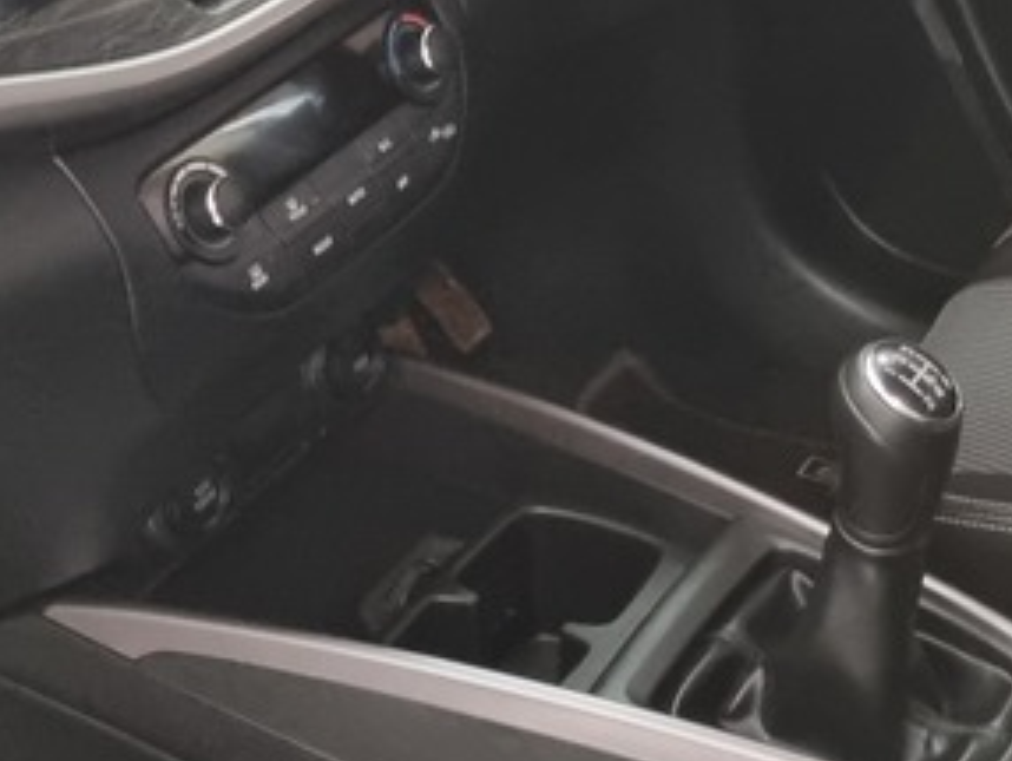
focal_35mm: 93
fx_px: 2721
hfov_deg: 20.7
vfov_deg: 15.9
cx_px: 892
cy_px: 389
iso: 800
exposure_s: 1/25
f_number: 1.8
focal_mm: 5.4
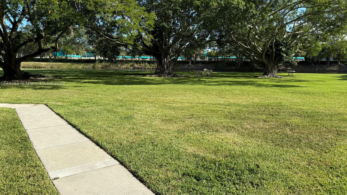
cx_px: 173
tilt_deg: -5.9
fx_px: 248
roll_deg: +0.1
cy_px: 84
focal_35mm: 27
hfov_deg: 69.8
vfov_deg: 42.8
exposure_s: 1/2604
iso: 80
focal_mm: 6.76
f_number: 1.78
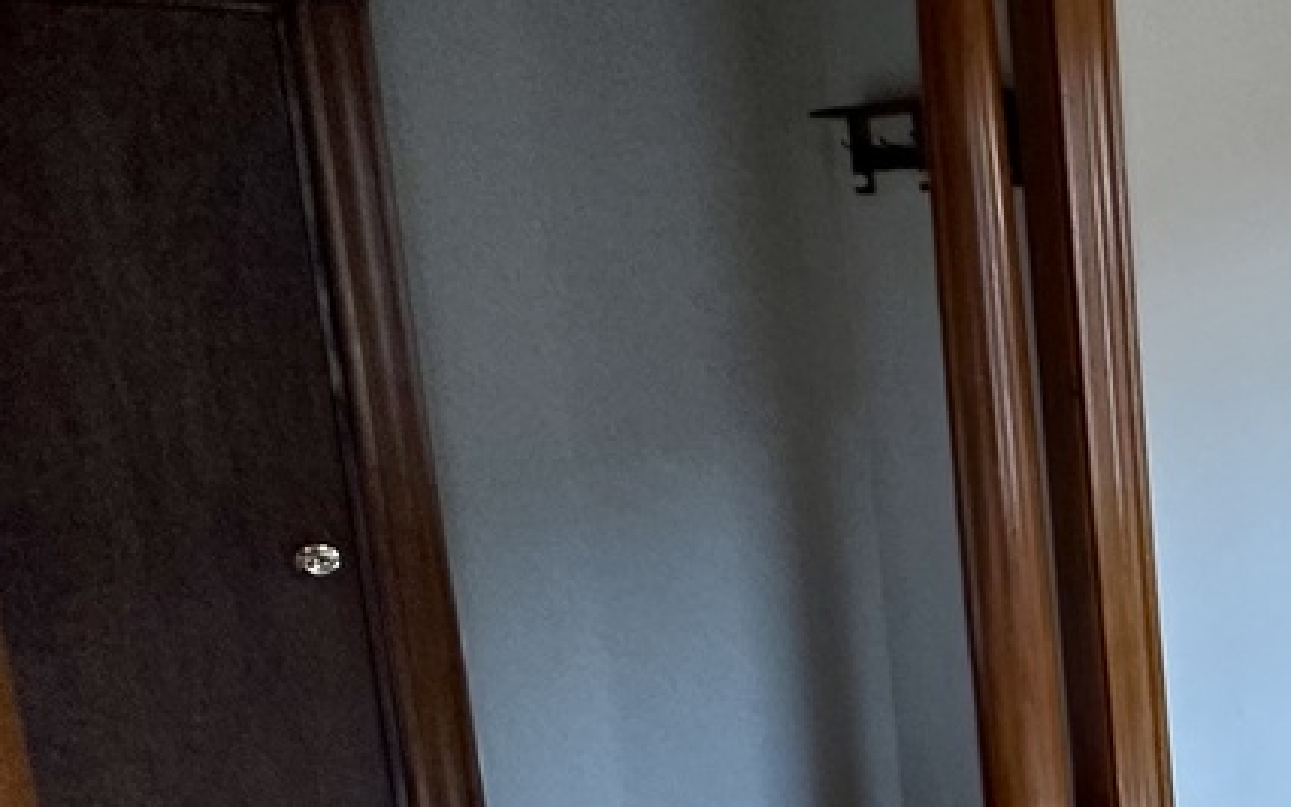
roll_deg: +1.0
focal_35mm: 50
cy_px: 544
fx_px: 1759
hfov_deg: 29.5
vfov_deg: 25.7
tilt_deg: -10.1
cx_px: 1802
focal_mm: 2.22
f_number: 2.2
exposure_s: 1/96
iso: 320
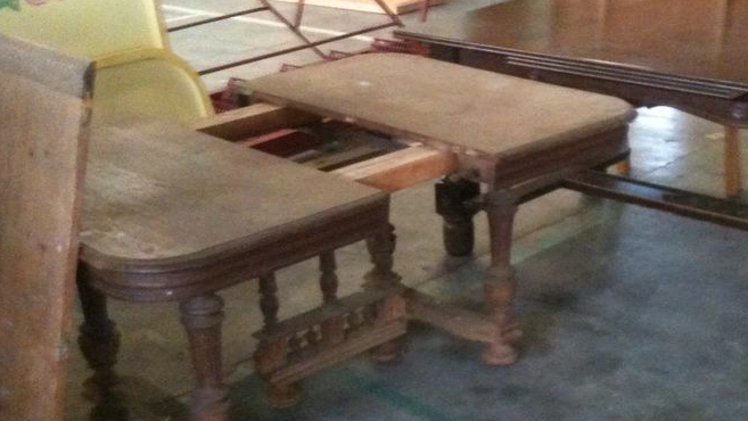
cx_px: 474
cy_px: 259
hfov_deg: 35.8
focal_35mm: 58
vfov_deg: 20.7
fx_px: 1151
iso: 640
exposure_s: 1/15
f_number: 2.8
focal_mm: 3.85
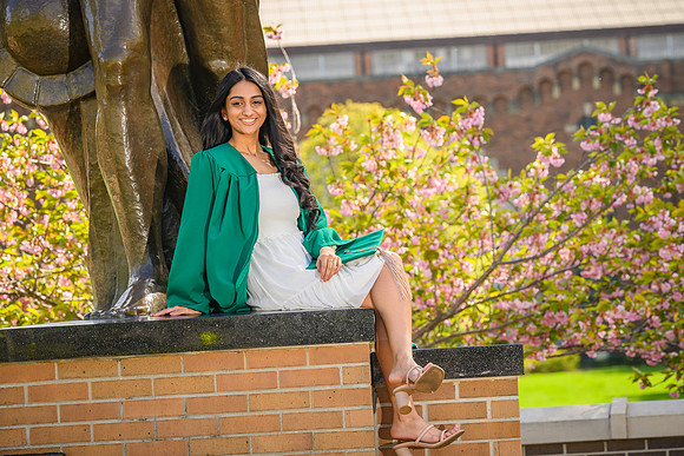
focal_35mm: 212
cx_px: 389
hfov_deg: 9.7
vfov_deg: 6.5
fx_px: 4038
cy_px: 202
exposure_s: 1/200
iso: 80
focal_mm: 185
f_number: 8
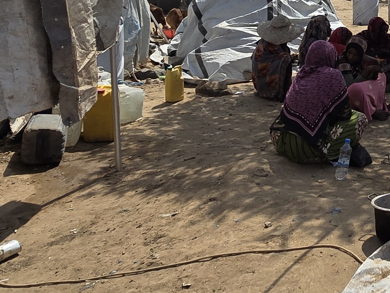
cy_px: 40
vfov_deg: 28.7
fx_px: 552
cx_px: 433
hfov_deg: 33.7
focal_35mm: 49
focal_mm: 2.2
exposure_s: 1/3778
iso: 50
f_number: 2.2
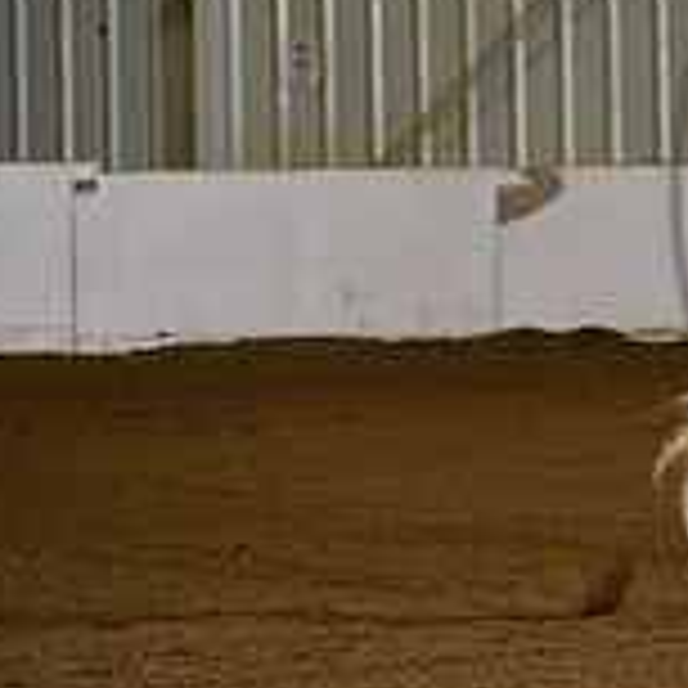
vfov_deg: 2.7
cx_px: 1201
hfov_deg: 2.7
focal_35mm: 644
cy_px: 191
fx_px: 14481
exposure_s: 1/200
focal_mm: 200
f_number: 4.5
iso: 2500
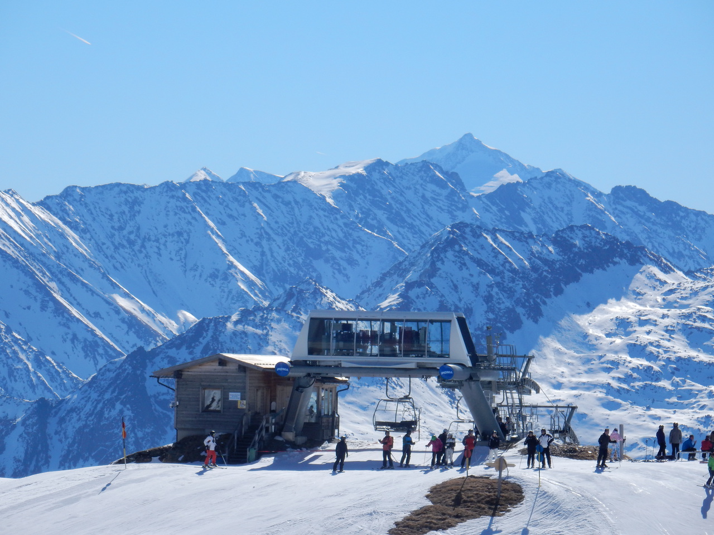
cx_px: 357
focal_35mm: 271
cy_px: 268
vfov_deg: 5.5
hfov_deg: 7.3
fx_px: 5590
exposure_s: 1/1000
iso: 125
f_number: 6.3
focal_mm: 48.4
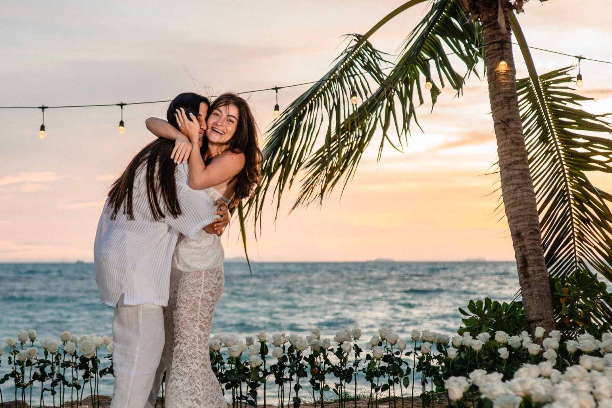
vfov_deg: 17.7
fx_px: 1309
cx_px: 199
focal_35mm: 77
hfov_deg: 26.2
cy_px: 218
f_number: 2.5
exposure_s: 1/200
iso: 250
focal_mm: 50
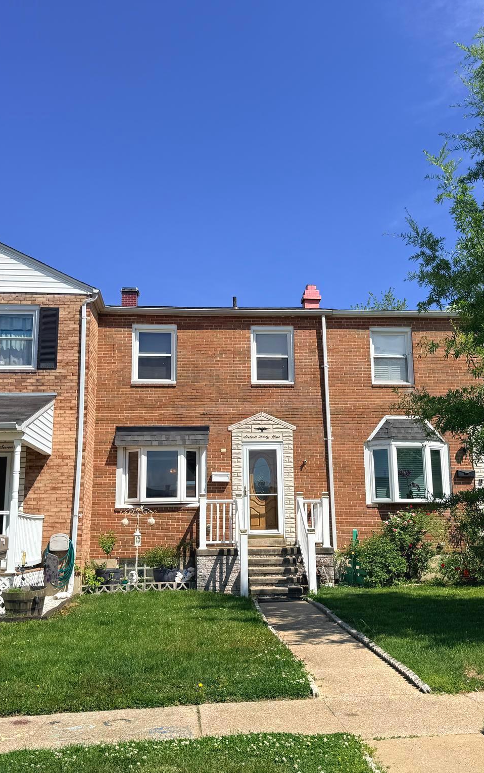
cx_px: 260
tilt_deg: +12.5
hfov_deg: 37.3
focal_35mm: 34
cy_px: 386
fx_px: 717
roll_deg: +1.0
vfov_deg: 56.7
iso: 80
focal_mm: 6.76
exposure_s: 1/5714
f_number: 1.78
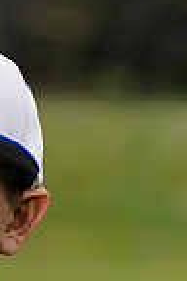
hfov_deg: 1.7
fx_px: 6272
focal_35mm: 805
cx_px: -106
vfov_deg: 2.6
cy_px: 429
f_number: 6.3
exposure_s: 1/250
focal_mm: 200
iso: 100
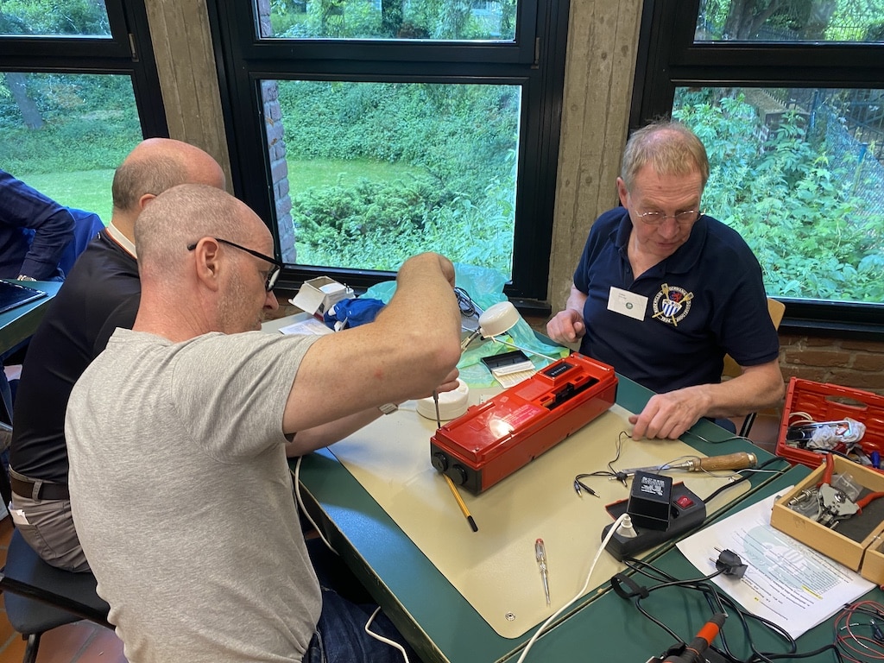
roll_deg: +1.6
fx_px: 664
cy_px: 332
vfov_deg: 53.1
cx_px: 442
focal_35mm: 26
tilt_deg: -29.4
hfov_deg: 67.3
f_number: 1.8
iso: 64
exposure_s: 1/50
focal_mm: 4.25
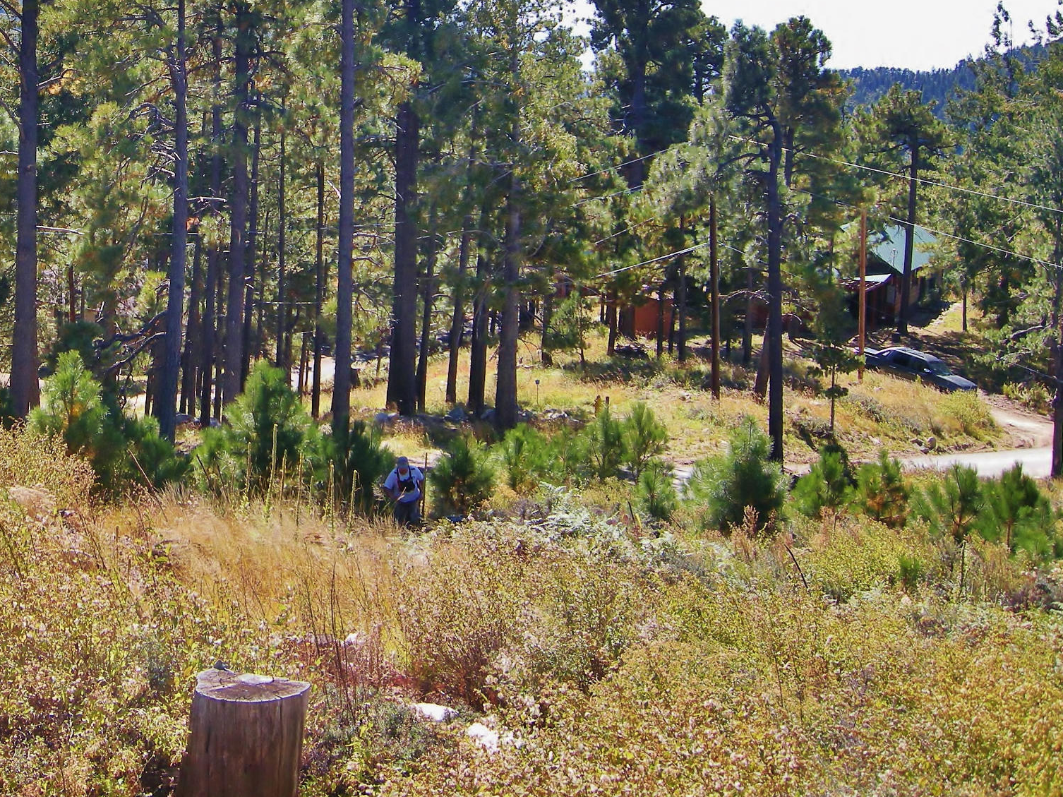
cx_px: 163
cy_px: 148
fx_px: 1904
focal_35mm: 62
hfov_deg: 30.2
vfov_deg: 23.3
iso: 64
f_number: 4.3
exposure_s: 1/151
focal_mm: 7.5
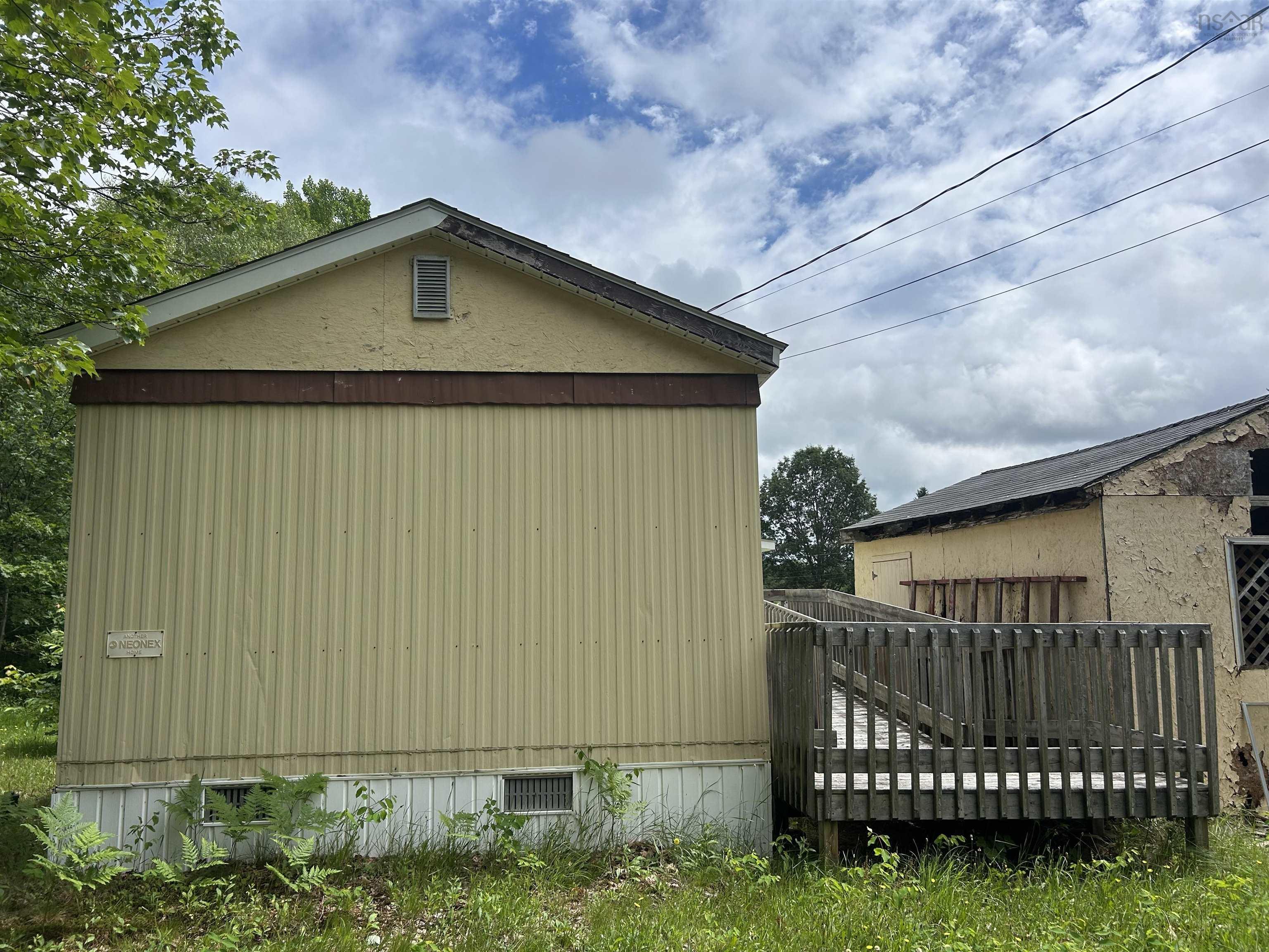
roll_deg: +0.5
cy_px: 476
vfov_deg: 53.1
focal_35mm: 26
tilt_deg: +6.5
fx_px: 953
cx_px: 634
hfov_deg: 67.3
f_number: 1.5
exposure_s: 1/8696
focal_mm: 5.7
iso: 50
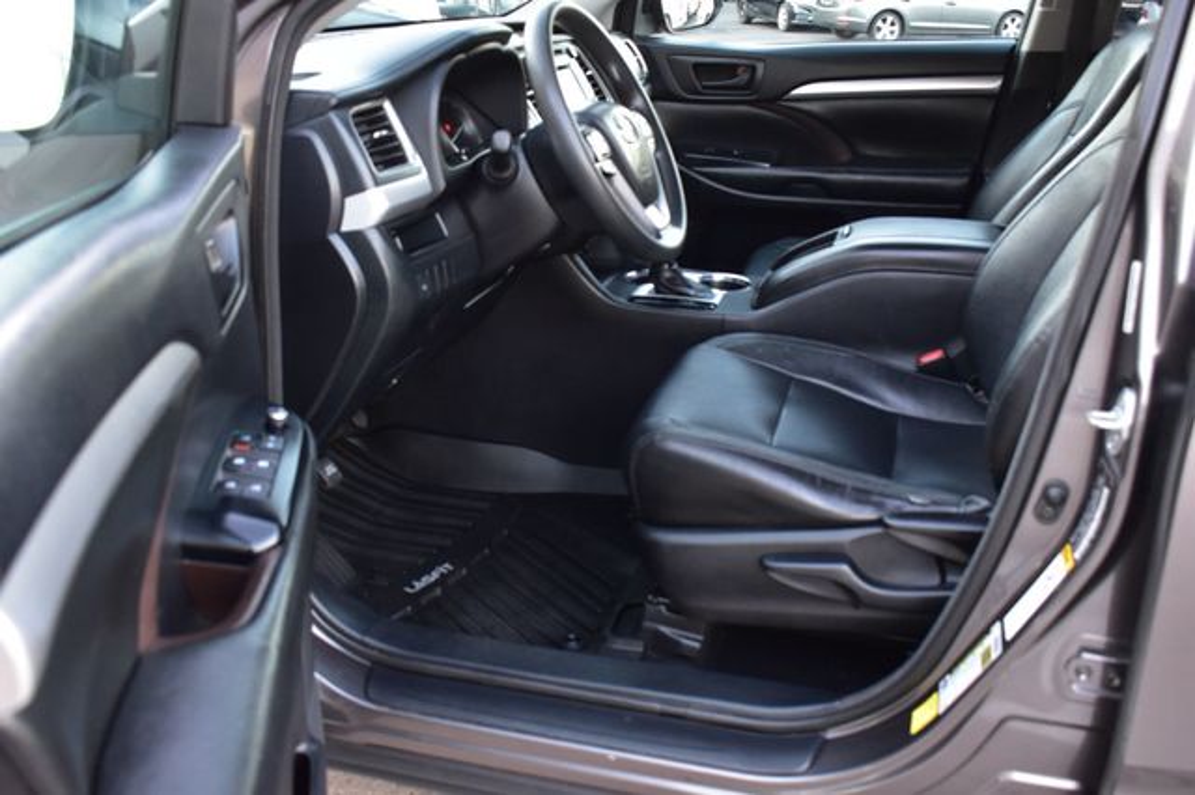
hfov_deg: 53.2
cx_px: 598
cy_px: 398
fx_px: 1194
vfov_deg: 36.8
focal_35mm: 36
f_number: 6.3
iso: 1400
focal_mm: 24
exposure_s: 1/15
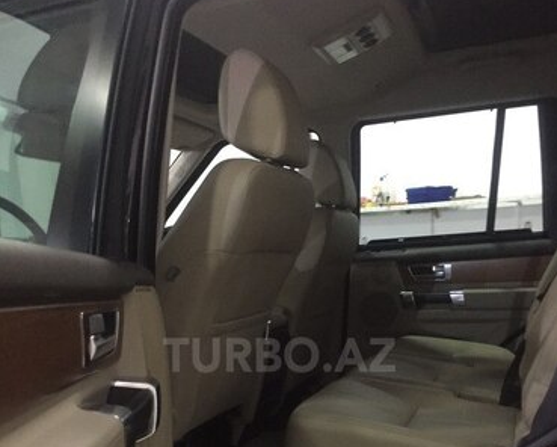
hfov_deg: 47.9
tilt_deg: -9.4
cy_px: 355
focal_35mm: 38
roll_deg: +2.5
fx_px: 627
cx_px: 279
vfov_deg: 37.8
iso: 320
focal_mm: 4.15
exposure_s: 1/17
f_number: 2.2
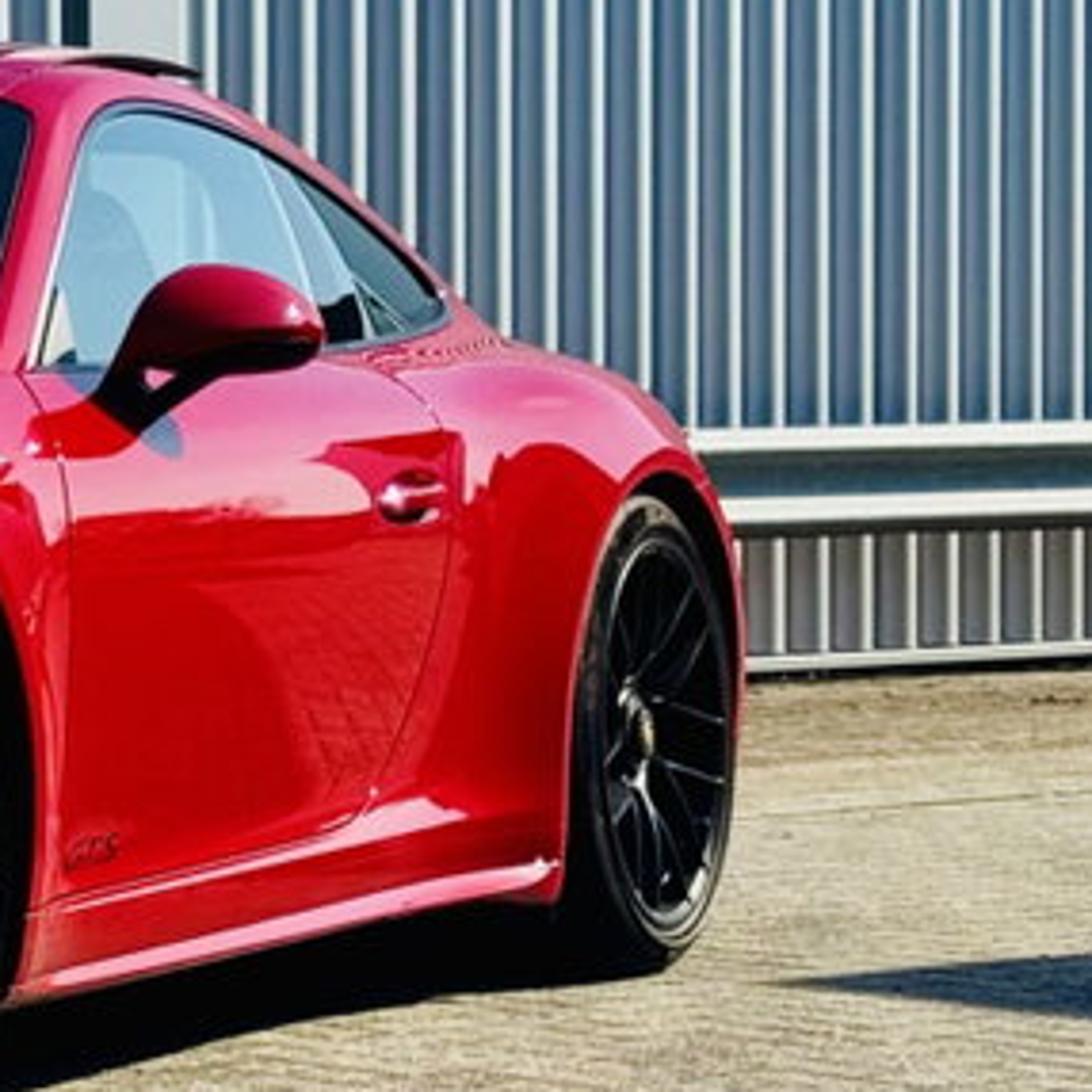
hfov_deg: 10.9
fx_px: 5425
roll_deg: +1.2
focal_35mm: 152
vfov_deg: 11.5
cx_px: -779
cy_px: 557
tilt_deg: -1.8
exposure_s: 1/4608
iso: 64
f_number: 1.78
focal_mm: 6.76
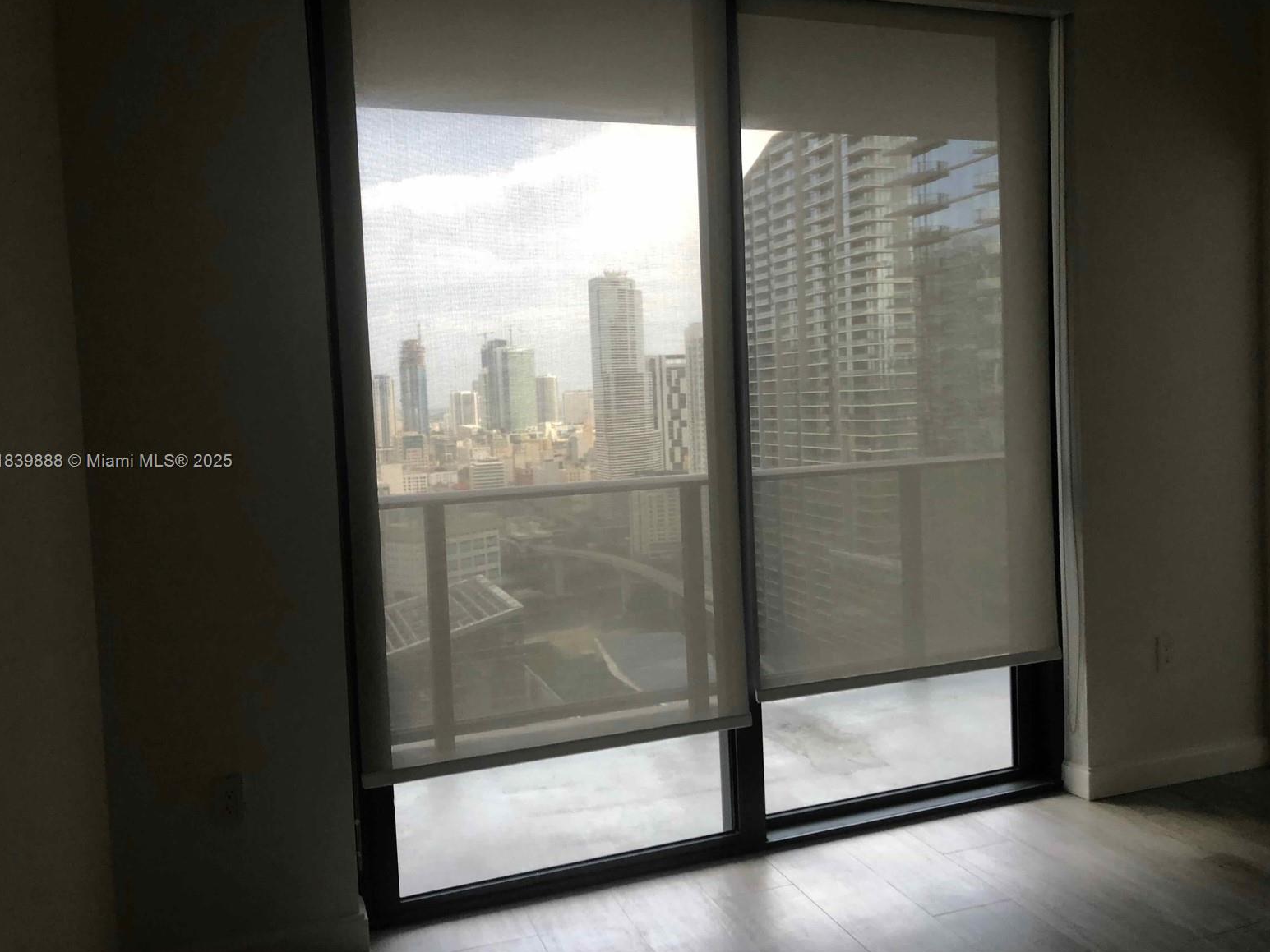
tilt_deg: -3.1
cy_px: 462
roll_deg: +3.7
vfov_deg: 48.2
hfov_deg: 61.7
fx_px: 1064
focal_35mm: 29
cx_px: 627
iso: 25
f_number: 1.8
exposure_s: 1/40
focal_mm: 4
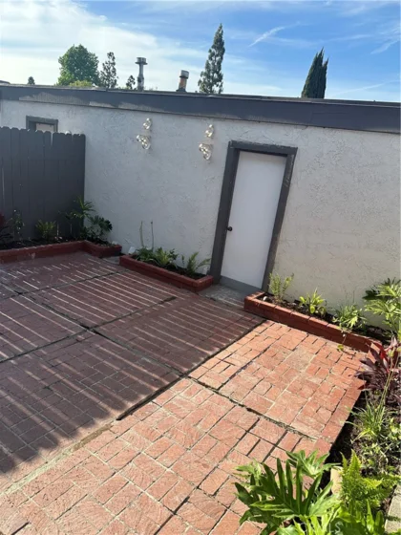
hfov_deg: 56.8
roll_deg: -8.3
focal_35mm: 24
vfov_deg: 71.6
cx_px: 200
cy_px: 268
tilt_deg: -17.0
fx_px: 371
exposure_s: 1/2299
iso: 80
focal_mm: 6.86
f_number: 1.78
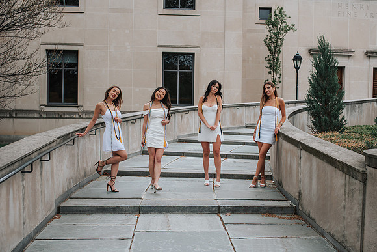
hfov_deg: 50.1
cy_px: 126
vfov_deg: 34.7
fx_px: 403
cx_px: 200
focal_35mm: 38
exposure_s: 1/500
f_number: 3.5
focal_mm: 35
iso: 100
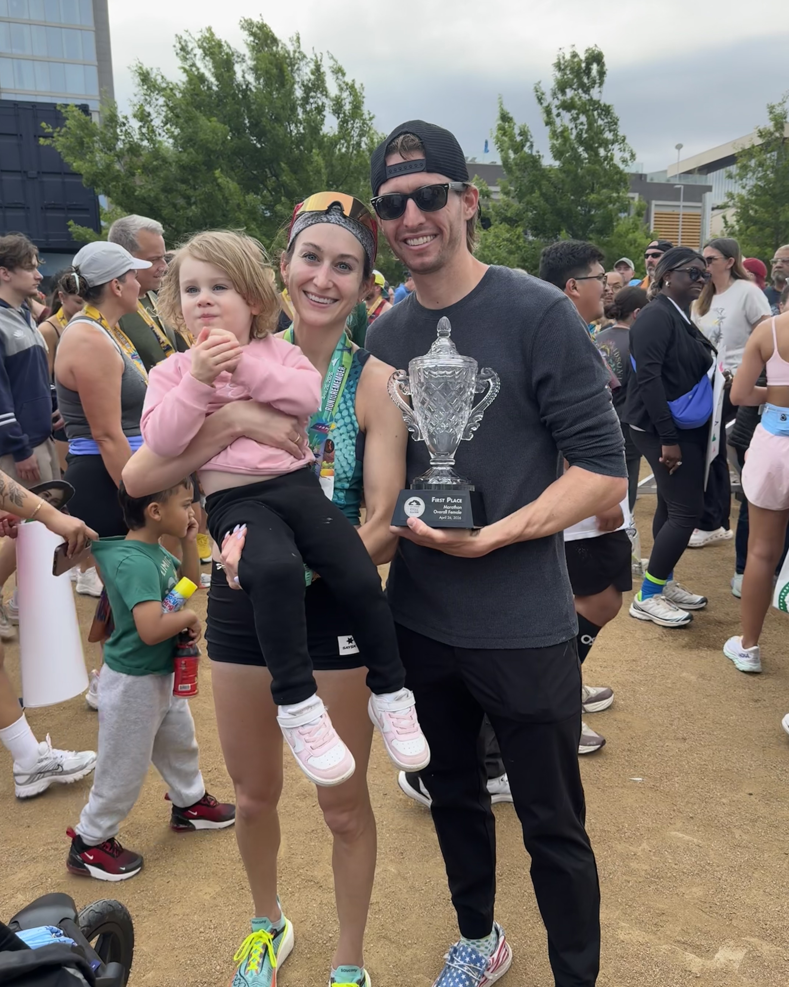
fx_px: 730
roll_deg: +0.2
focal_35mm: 25
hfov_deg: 56.8
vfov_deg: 68.0
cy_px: 460
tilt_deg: -11.4
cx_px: 394
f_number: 1.78
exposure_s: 1/1524
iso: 80
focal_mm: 6.76
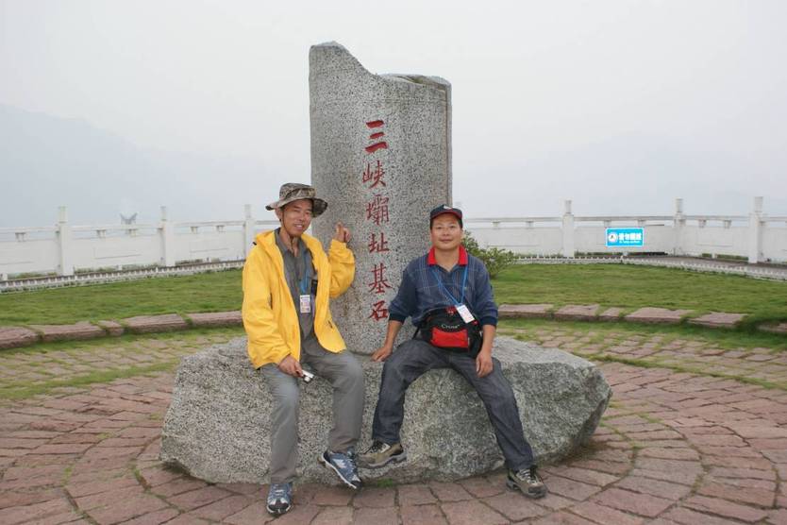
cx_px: 394
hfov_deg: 53.1
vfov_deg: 36.9
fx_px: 787
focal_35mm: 36
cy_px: 262
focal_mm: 24
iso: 160
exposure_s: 1/60
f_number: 5
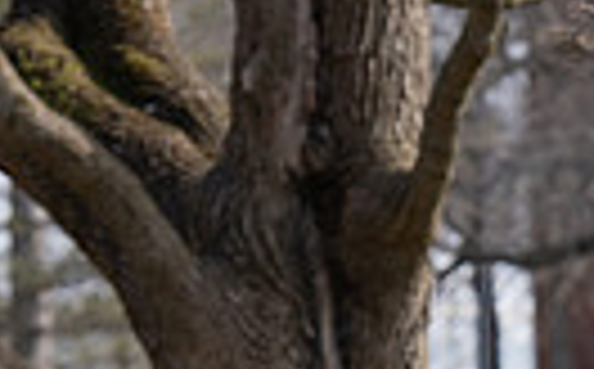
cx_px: 756
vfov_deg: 2.2
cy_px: 736
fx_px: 9794
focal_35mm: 606
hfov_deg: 3.5
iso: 250
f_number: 6.3
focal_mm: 135
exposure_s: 1/400
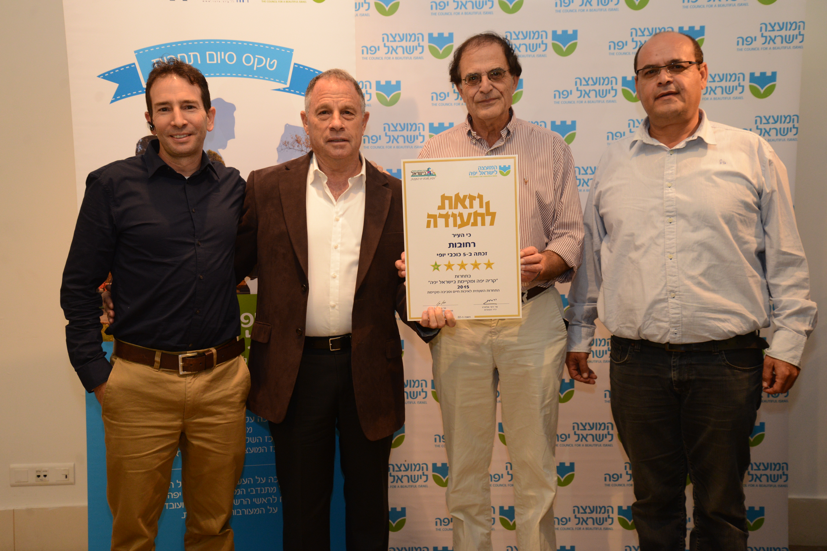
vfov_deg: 29.9
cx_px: 414
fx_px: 1034
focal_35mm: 45
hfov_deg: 43.6
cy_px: 276
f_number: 5
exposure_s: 1/60
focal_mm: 45
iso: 1600
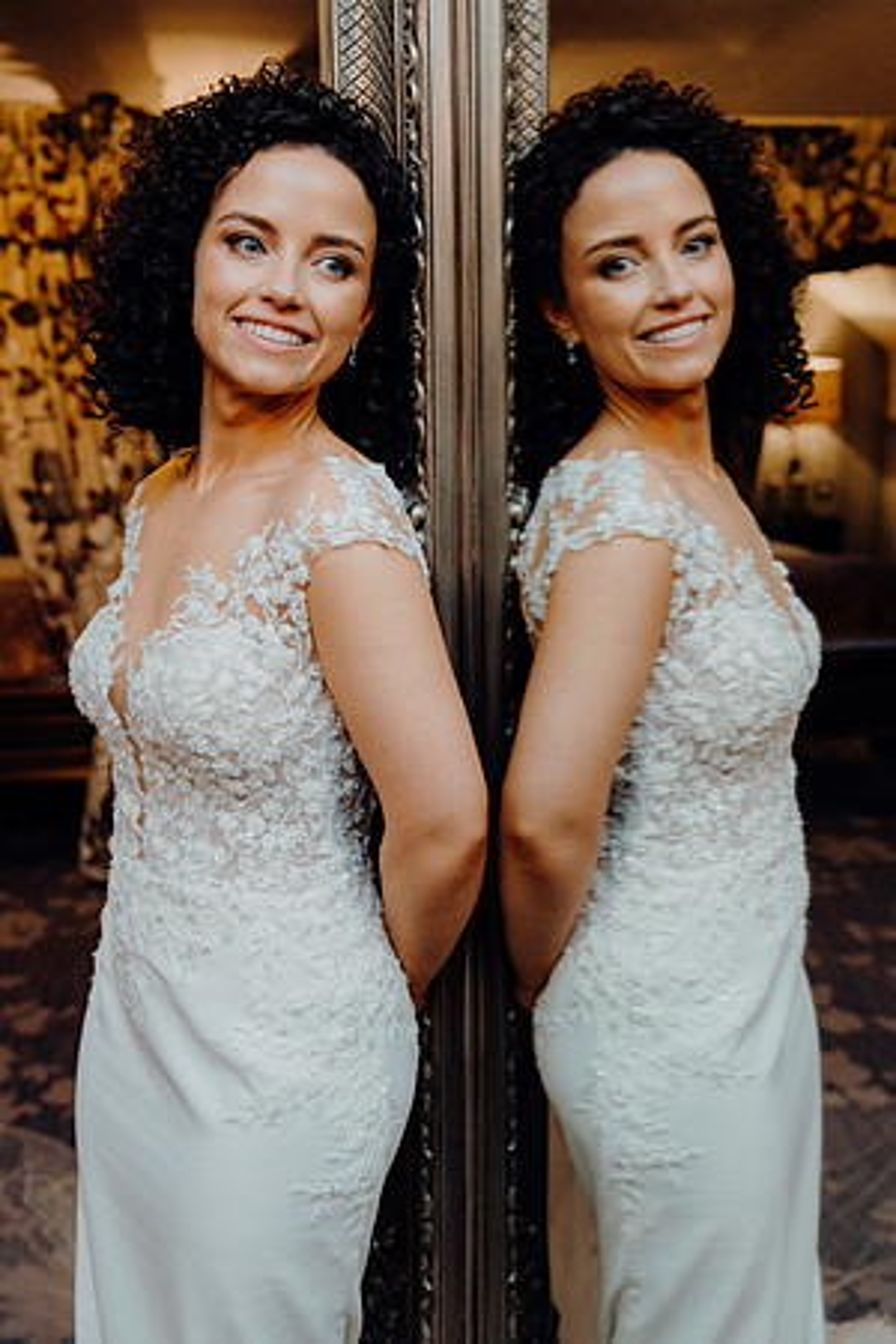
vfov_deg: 51.9
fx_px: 1381
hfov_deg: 35.9
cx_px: 448
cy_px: 672
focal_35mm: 37
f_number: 3.5
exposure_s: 1/160
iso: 2500
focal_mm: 37
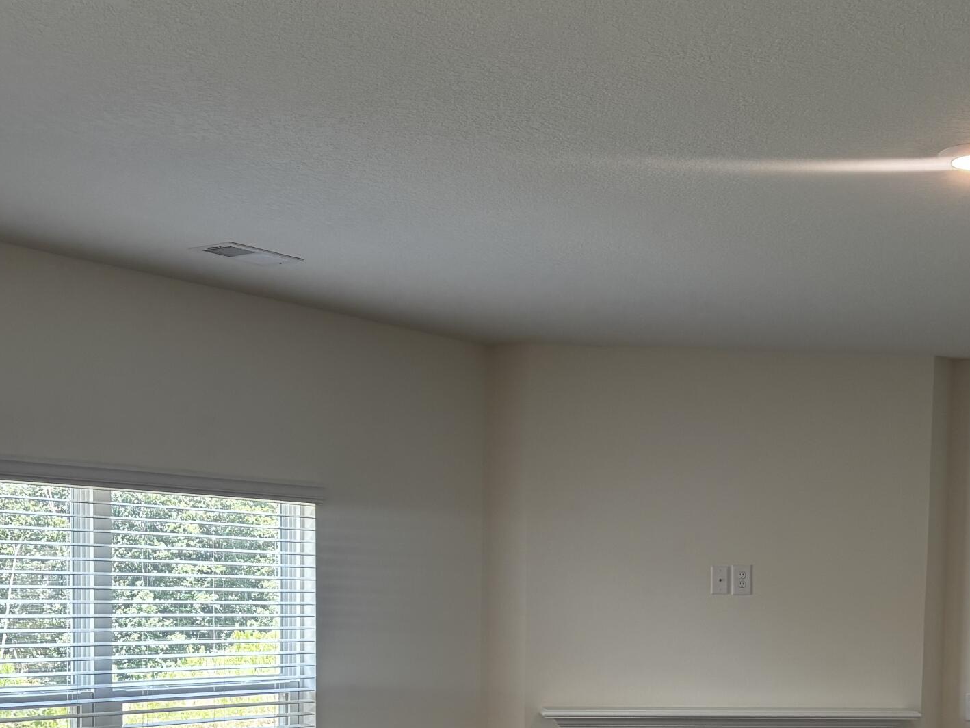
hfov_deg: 34.8
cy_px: 667
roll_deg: -0.1
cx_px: 583
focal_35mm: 55
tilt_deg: -2.1
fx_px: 1541
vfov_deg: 25.7
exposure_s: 1/120
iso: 125
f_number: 1.6
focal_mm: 5.96
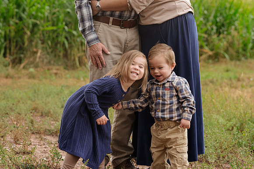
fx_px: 720
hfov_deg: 20.0
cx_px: 127
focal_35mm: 102
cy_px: 84
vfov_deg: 13.4
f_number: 5.6
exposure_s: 1/125
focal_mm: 102
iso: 200
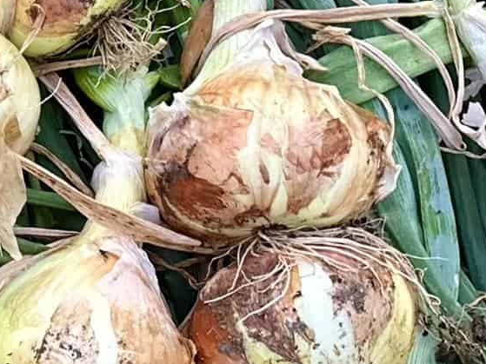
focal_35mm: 88
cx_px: -268
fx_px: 1235
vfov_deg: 16.5
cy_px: 355
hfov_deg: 19.2
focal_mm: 6.86
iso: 250
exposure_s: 1/97
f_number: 1.78
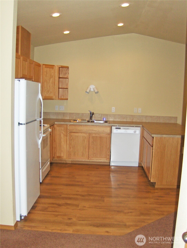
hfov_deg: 40.8
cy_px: 124
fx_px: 252
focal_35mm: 35
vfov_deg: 52.6
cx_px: 94
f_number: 2.8
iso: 100
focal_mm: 7.5
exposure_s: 1/60
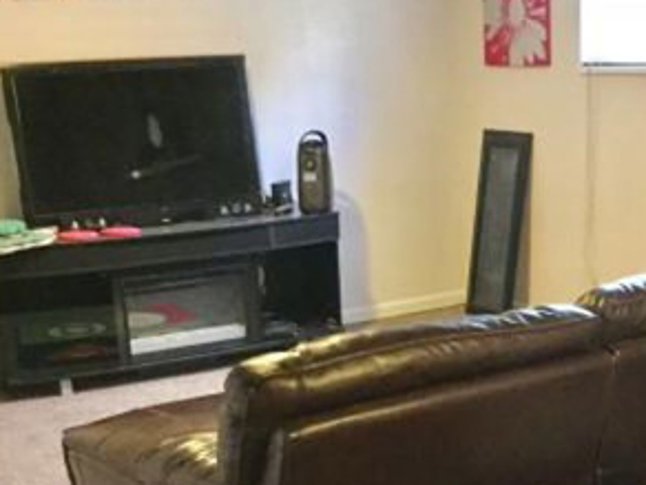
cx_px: 425
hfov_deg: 28.4
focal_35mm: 68
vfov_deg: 21.1
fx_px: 1269
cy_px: 445
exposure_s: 1/15
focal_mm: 3.3
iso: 500
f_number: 2.4
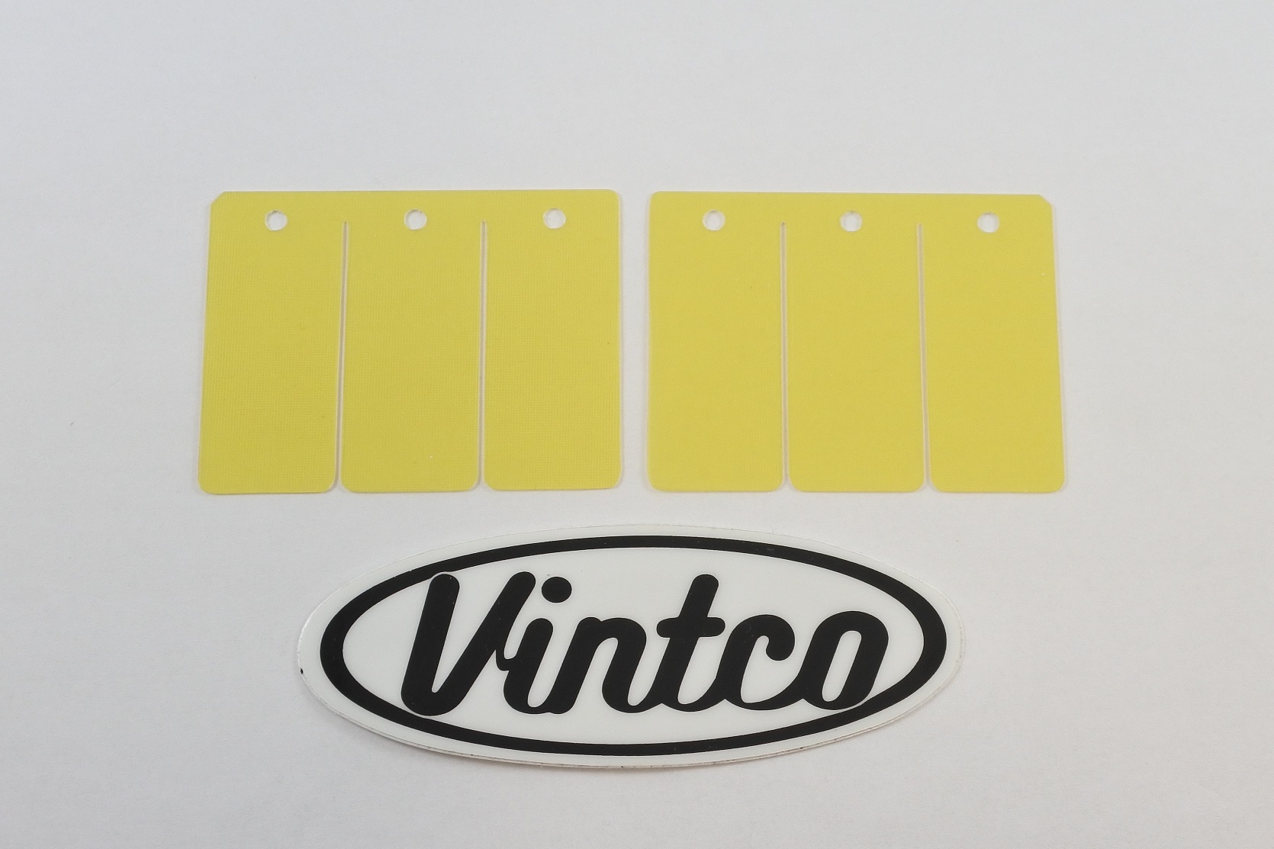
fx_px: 1274
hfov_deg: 53.1
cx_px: 637
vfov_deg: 36.9
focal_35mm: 36
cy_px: 424
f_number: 4
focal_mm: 13.7
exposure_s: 1/200
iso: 400
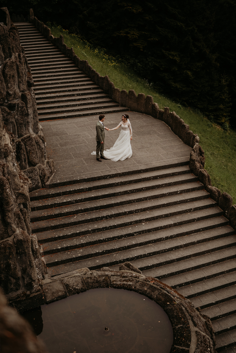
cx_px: 118
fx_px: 344
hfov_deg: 37.9
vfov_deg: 54.4
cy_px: 176
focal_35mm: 35
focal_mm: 35
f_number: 1.6
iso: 250
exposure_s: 1/2500
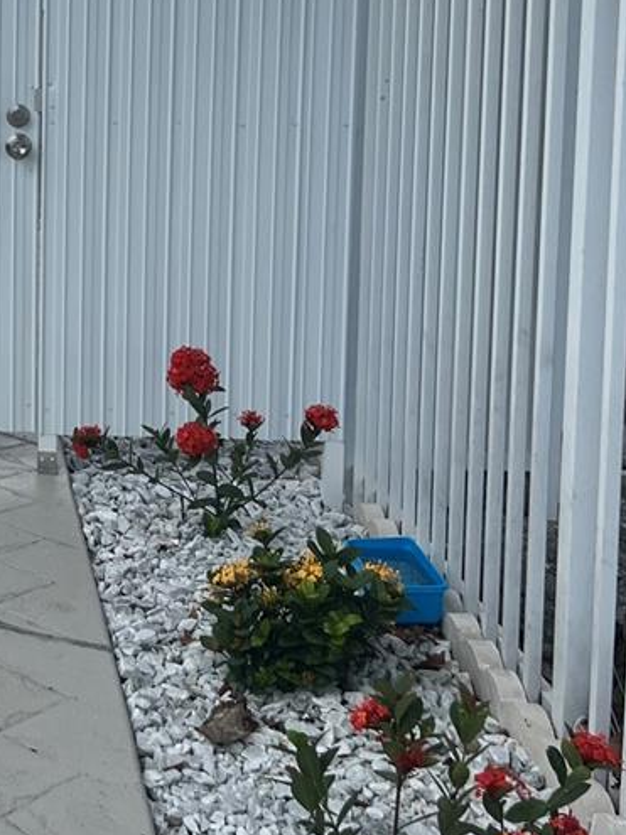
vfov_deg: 30.1
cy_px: 192
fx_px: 1520
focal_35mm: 63
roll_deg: -0.7
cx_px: -113
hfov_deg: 21.7
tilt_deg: -6.7
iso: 50
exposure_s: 1/3165
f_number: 1.5
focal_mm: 5.7
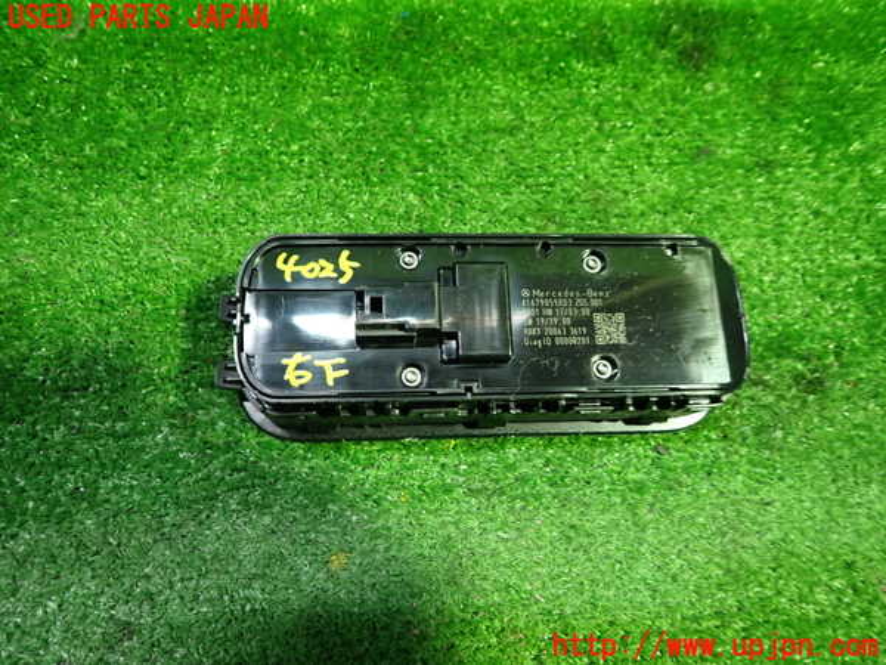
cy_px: 332
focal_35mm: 25
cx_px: 443
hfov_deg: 69.4
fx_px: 640
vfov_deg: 54.9
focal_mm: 4.5
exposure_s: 1/30
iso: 250
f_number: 2
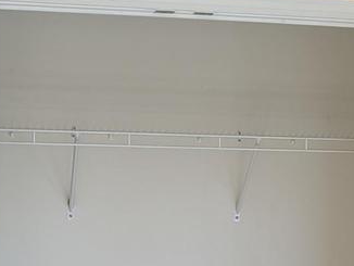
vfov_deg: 13.6
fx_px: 1085
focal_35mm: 106
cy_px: 318
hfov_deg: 18.3
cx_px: 314
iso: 52
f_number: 1.85
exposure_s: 1/105
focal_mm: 6.81
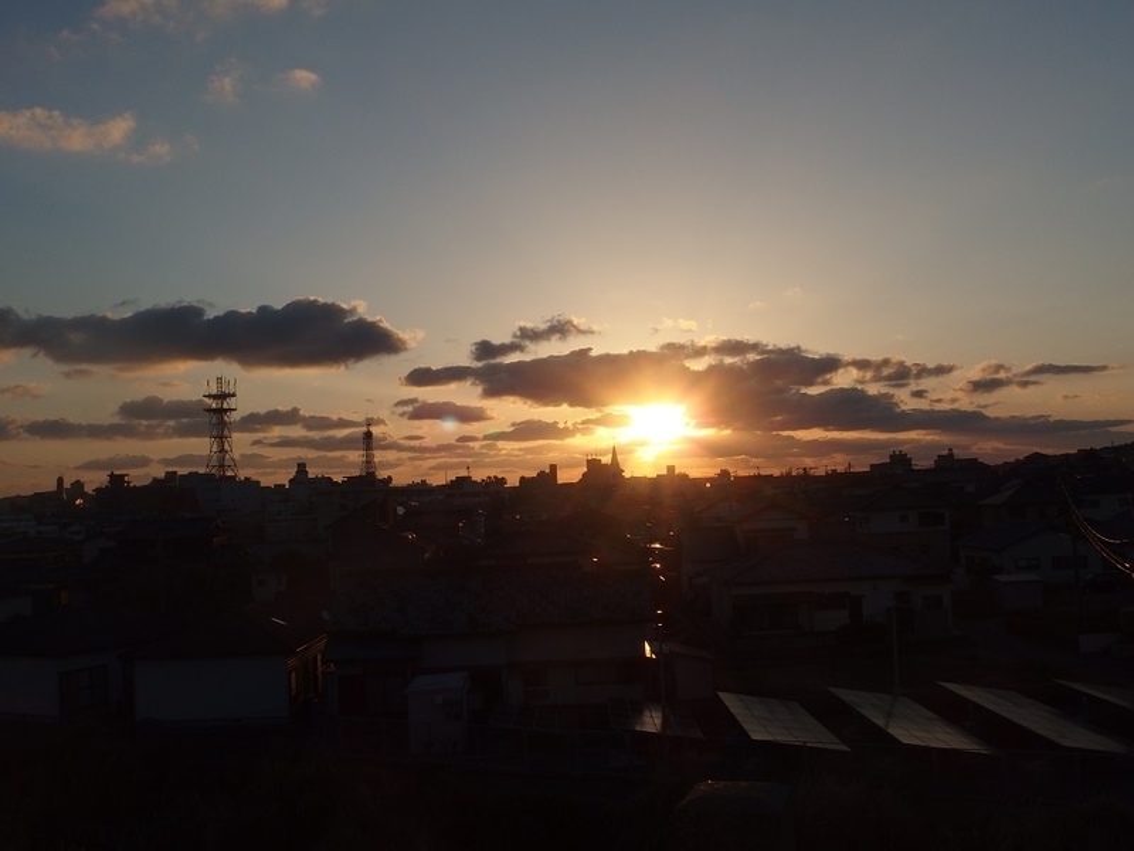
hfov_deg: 49.0
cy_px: 426
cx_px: 567
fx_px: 1245
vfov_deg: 37.7
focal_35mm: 38
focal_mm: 6.8
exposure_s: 1/800
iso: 100
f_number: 6.3
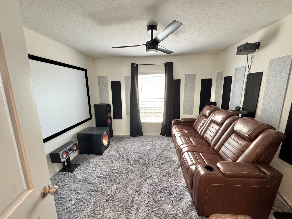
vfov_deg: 85.7
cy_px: 110
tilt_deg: -10.1
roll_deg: +1.3
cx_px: 146
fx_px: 118
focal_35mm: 14
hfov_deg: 102.1
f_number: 2.2
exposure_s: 1/60
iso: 250
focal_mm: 2.22
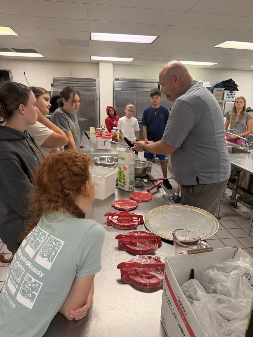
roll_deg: -1.8
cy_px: 168
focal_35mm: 24
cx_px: 126
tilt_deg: -16.5
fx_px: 234
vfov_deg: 71.6
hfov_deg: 56.8
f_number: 1.78
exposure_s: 1/120
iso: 200
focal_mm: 6.76
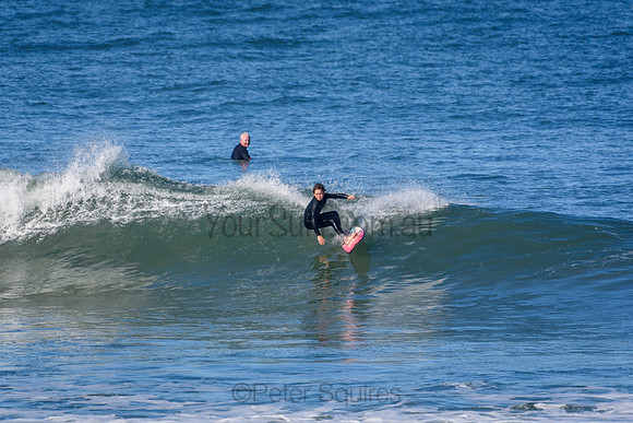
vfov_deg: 1.8
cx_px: 316
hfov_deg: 2.7
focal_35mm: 750
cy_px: 212
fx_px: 13190
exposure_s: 1/2000
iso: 360
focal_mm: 500
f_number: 5.6
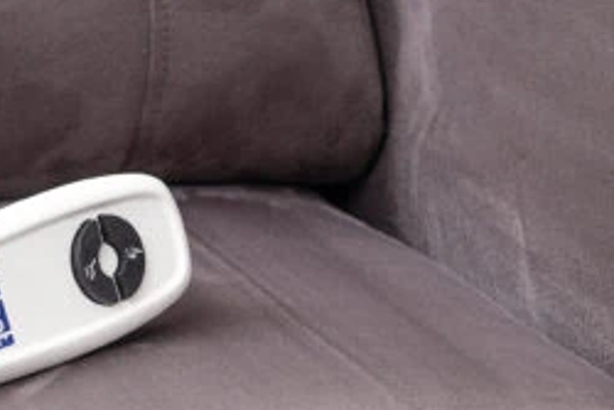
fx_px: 2560
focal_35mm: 150
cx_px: 49
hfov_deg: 13.5
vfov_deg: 9.2
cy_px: 284
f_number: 8
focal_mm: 50
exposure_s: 1/5
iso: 100
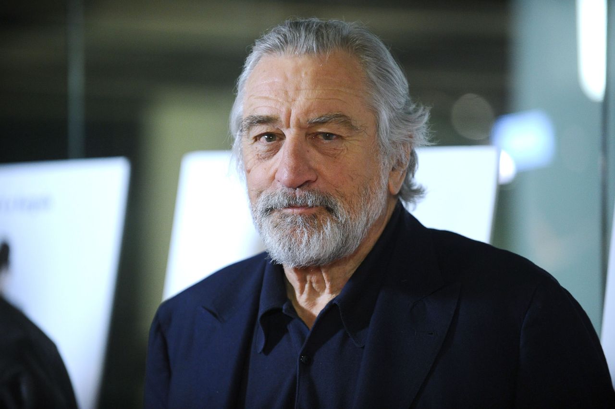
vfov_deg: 8.1
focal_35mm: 170
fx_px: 2901
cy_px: 204
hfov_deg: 12.1
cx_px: 308
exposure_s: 1/250
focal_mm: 170
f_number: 2.8
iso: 4000
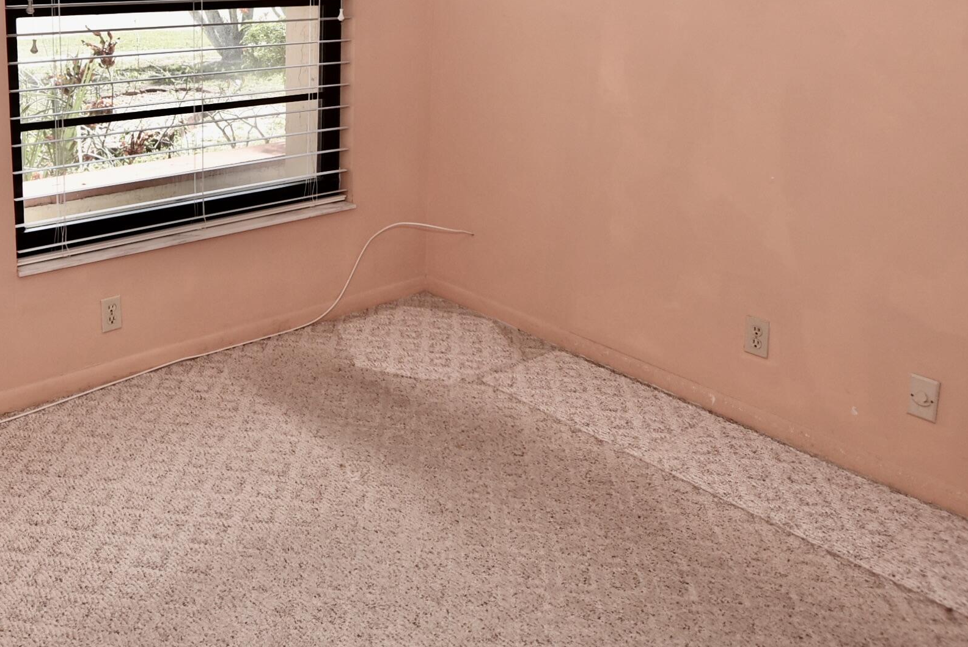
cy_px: 108
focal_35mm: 34
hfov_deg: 54.2
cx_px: 296
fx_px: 915
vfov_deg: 37.2
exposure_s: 1/100
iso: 100
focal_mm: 12
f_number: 4
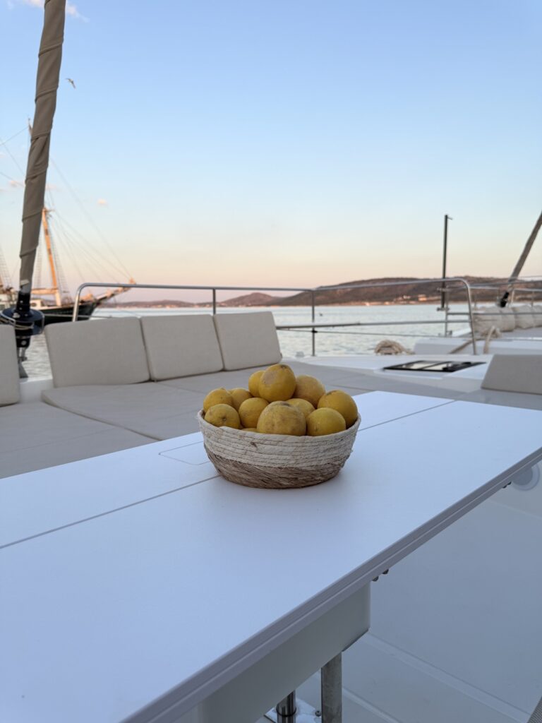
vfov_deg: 71.6
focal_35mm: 24
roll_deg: -0.2
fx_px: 501
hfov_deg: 56.8
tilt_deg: -6.3
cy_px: 362
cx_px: 271
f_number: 1.78
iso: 80
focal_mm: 6.76
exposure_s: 1/440
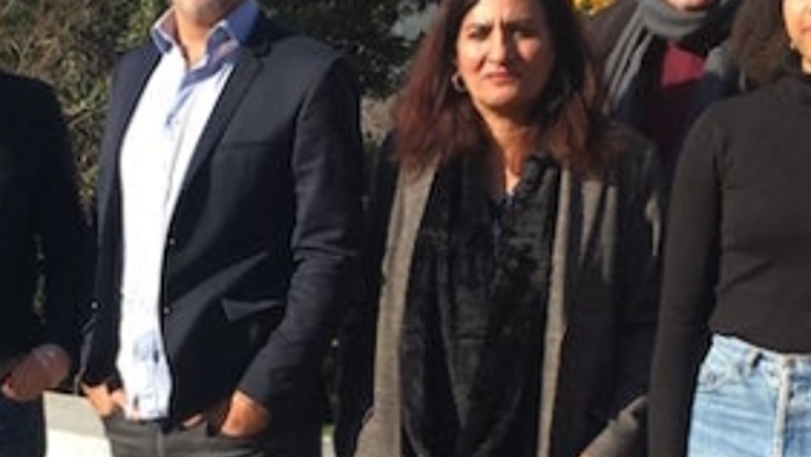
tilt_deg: -9.1
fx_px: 1850
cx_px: 293
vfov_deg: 13.9
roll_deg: -1.7
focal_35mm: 86
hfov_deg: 24.6
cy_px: 466
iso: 25
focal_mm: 4.15
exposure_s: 1/699
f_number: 2.2
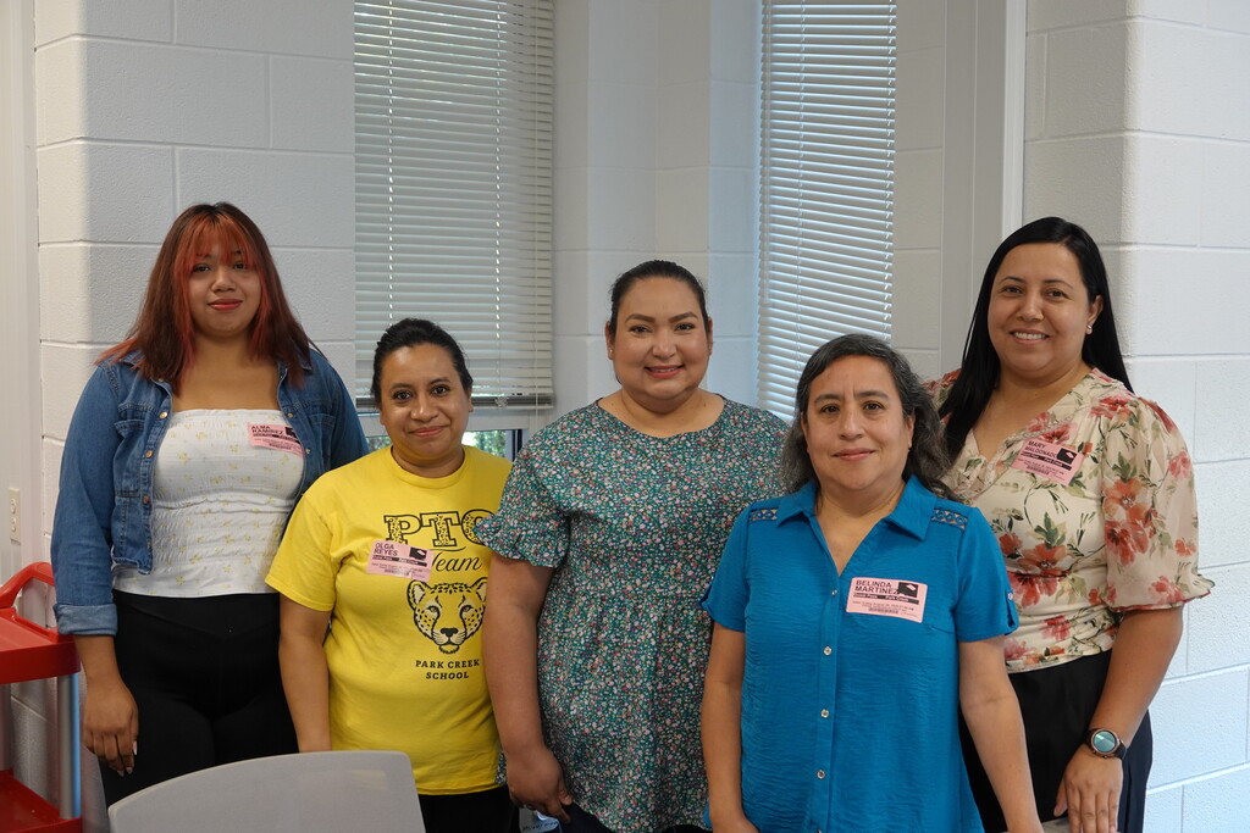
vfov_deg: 28.1
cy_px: 416
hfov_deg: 41.1
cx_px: 625
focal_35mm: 48
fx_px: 1667
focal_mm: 17.55
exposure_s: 1/50
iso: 400
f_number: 3.2
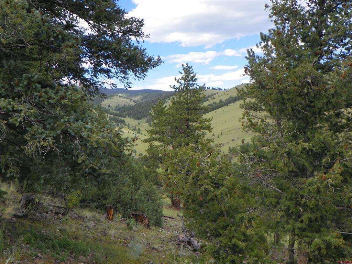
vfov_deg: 38.7
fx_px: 376
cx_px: 176
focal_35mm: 37
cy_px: 132
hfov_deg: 50.1
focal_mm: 6.6
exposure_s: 1/320
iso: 64
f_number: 4
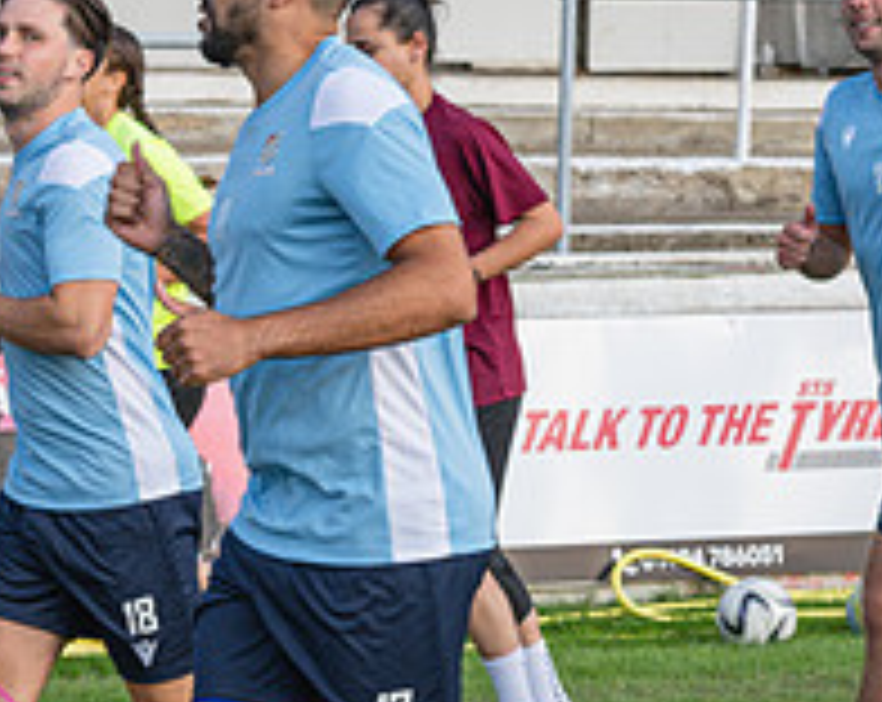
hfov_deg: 9.7
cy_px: 666
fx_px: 5158
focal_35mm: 198
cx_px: 97
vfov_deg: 7.8
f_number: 4
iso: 250
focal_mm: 54
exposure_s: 1/400
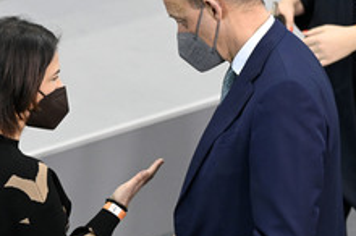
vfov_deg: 3.3
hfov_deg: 5.0
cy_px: 163
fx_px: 4048
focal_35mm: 410
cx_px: 66
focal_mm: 200
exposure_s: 1/400
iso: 8000
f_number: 5.6
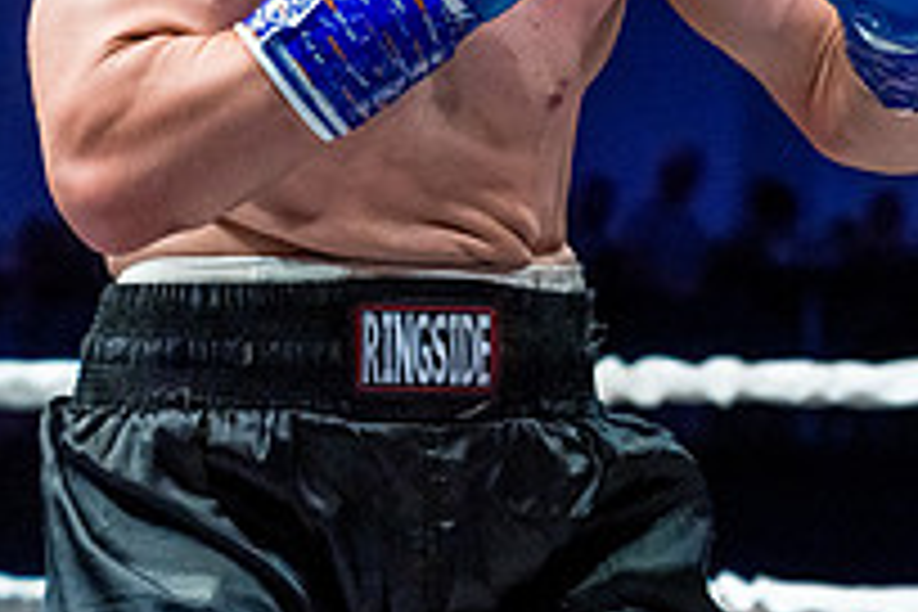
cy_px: -151
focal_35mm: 199
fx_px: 5074
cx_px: 1112
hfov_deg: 10.2
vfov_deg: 6.8
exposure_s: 1/1000
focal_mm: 70
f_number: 4
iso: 4000
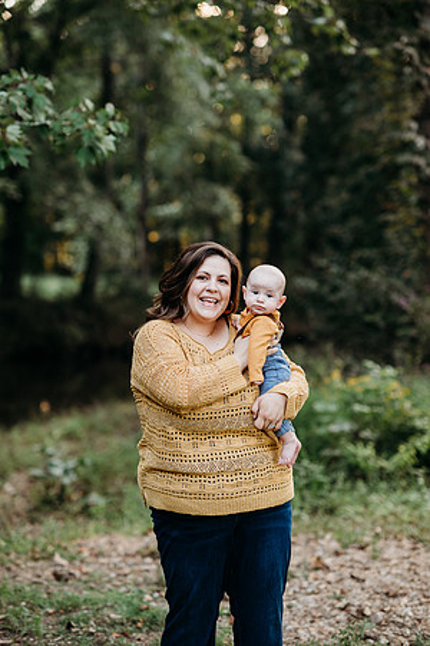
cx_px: 215
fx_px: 1523
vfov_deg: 23.9
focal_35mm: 85
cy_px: 323
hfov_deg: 16.1
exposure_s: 1/200
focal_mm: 85
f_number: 2.2
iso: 200
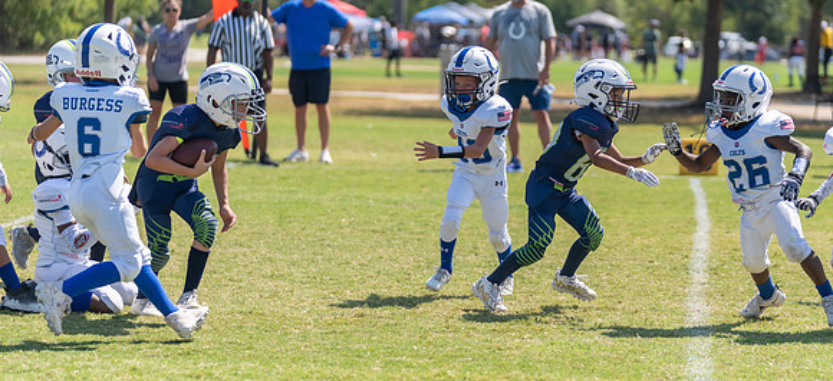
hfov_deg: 14.2
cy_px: 214
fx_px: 3345
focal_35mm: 158
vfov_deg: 6.5
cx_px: 524
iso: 125
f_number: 2.8
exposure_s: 1/2000
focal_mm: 115
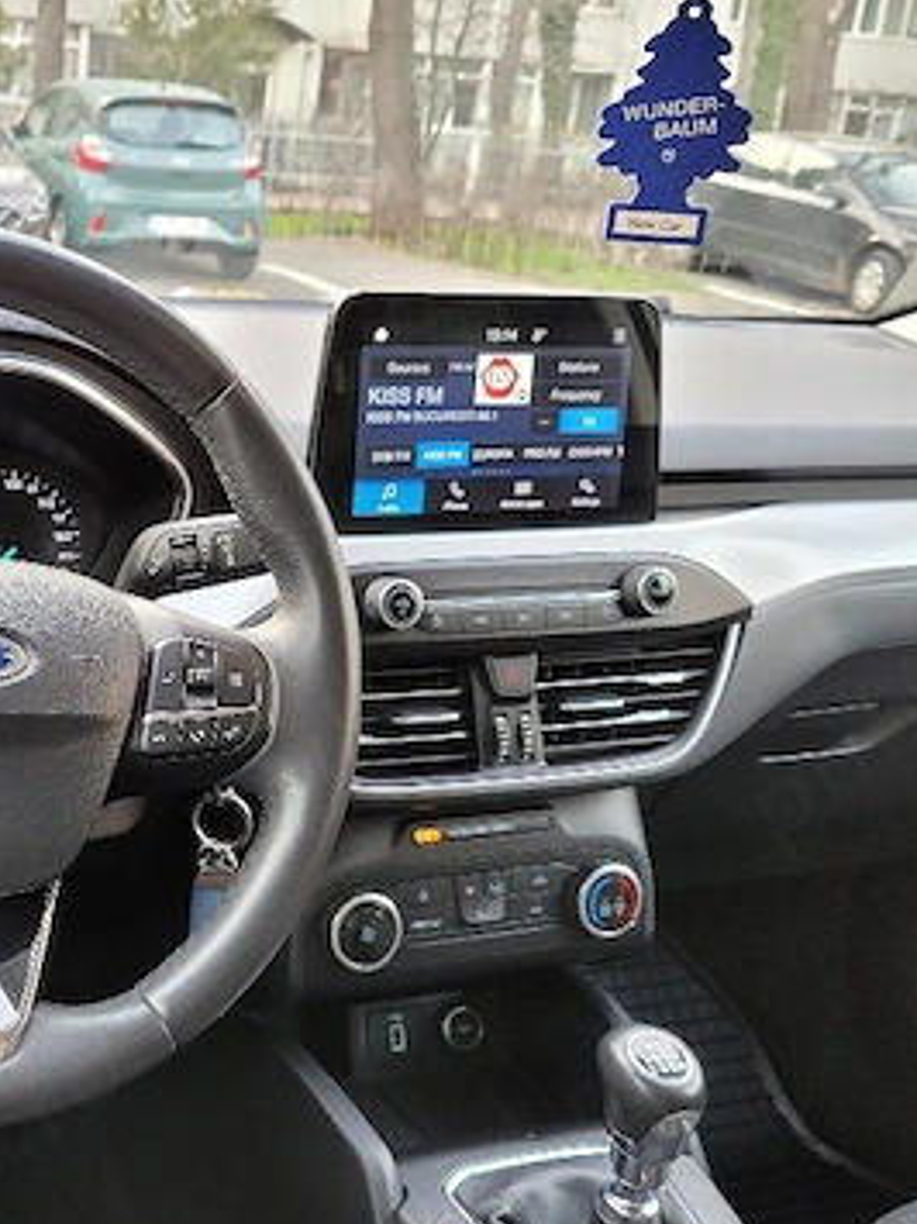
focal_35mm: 44
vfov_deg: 42.9
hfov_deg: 30.9
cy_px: 690
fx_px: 1555
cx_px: 38
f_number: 1.8
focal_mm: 5.4
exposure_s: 1/100
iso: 100
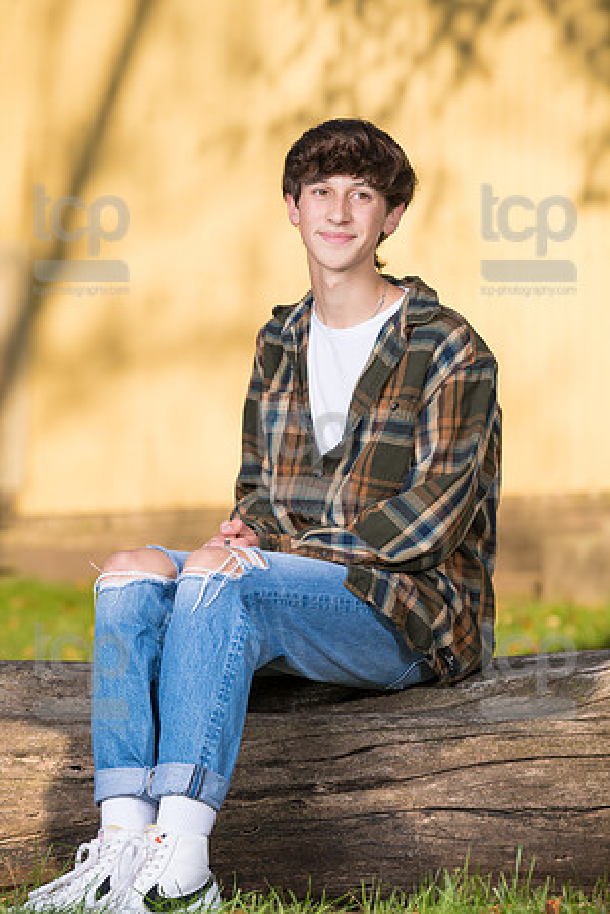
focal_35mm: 165
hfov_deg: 8.3
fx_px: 4193
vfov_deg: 12.5
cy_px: 457
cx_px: 305
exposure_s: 1/250
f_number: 4.5
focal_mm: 165
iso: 31
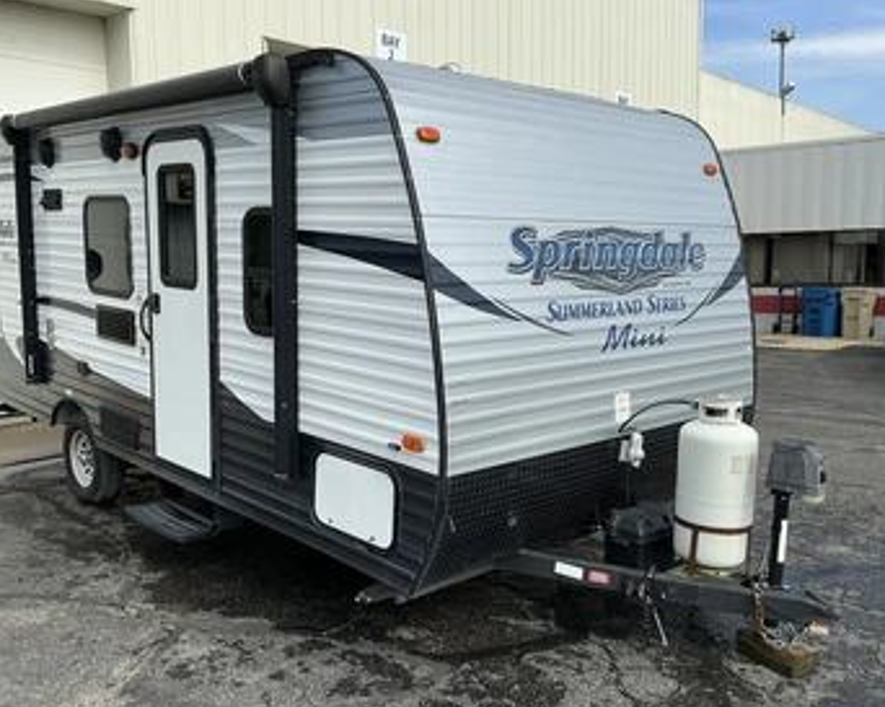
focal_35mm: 32
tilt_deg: -7.5
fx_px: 837
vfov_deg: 45.7
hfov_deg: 55.5
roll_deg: +0.6
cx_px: 388
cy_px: 386
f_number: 1.8
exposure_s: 1/1577
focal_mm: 3
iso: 25
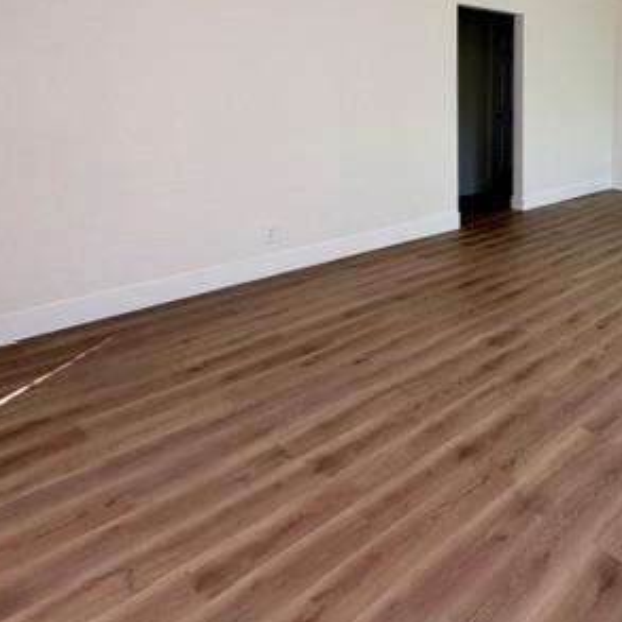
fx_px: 549
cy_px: 127
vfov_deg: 55.1
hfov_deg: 48.2
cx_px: 628
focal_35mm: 27
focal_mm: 2.22
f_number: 2.2
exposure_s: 1/134
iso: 64
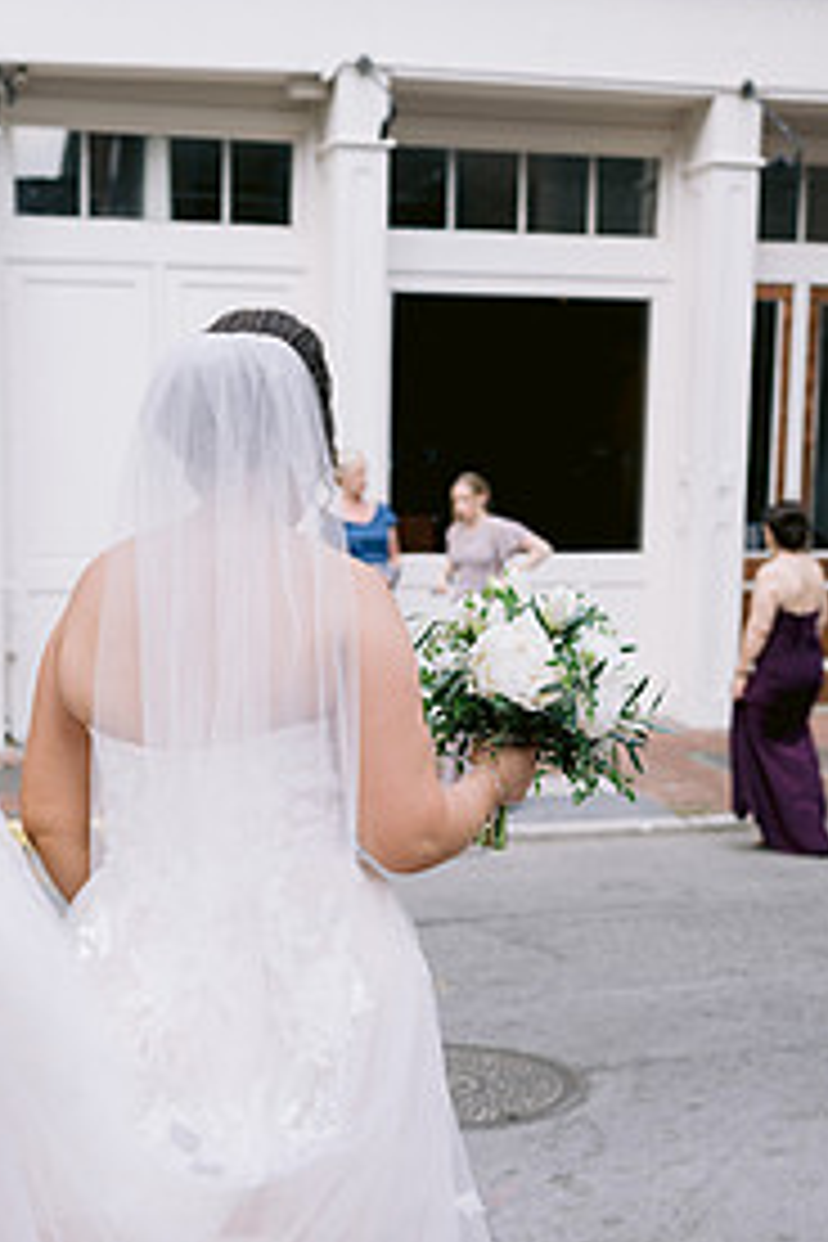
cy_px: 814
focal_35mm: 57
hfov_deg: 23.7
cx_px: 270
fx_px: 1966
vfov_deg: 34.8
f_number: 2.8
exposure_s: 1/500
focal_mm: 35
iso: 250
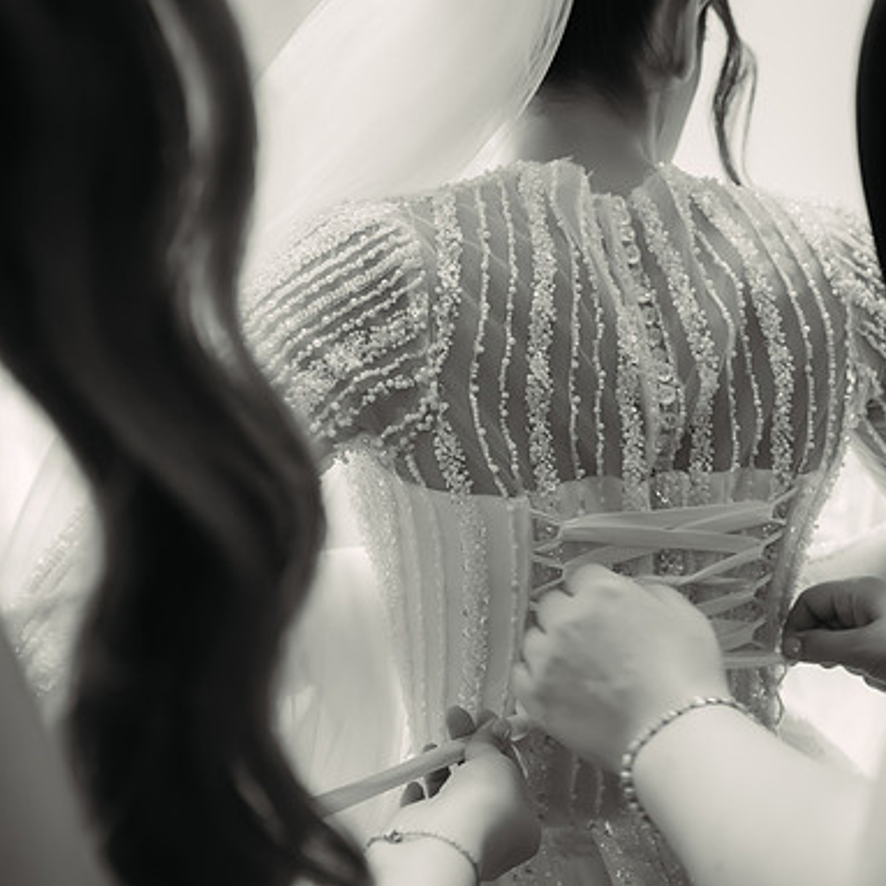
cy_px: 541
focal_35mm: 41
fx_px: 1187
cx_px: 592
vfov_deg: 40.7
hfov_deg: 40.4
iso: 1600
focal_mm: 26
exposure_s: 1/250
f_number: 3.2
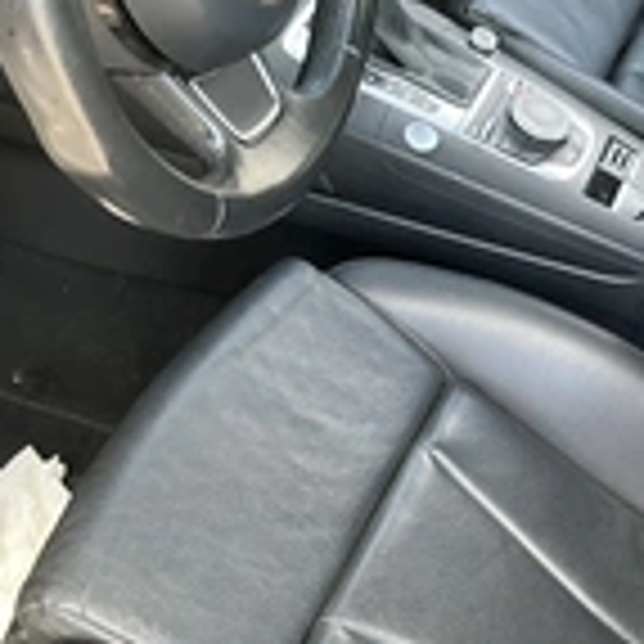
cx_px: 761
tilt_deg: -39.2
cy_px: 486
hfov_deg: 23.0
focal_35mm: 69
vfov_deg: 24.7
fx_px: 1452
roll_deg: -28.8
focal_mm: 3
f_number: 1.8
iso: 64
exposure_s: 1/93
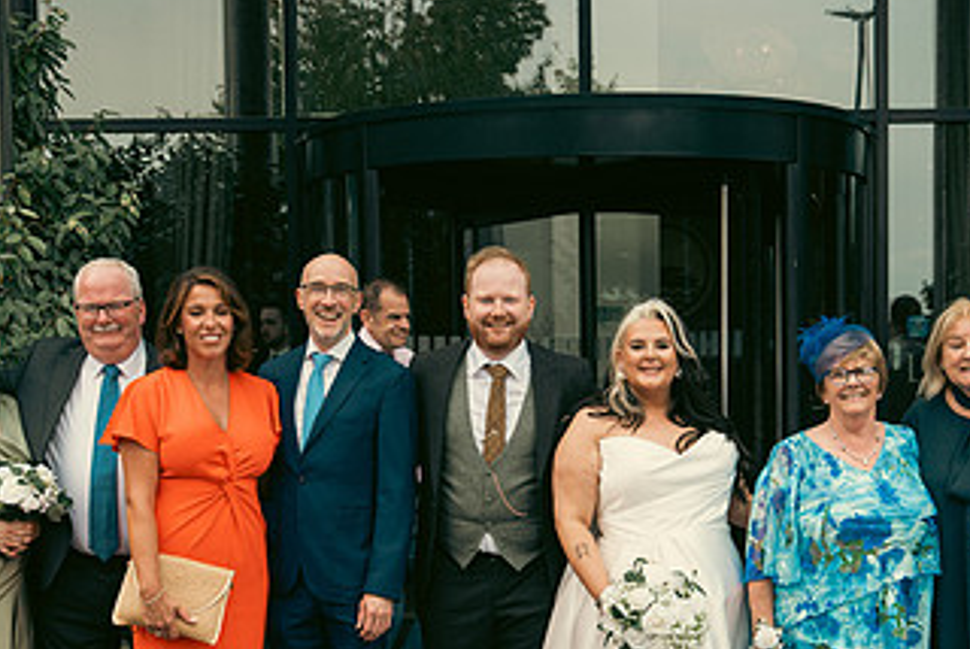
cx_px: 609
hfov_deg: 29.9
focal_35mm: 67
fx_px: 1807
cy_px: 490
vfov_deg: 20.2
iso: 160
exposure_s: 1/250
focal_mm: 37
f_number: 5
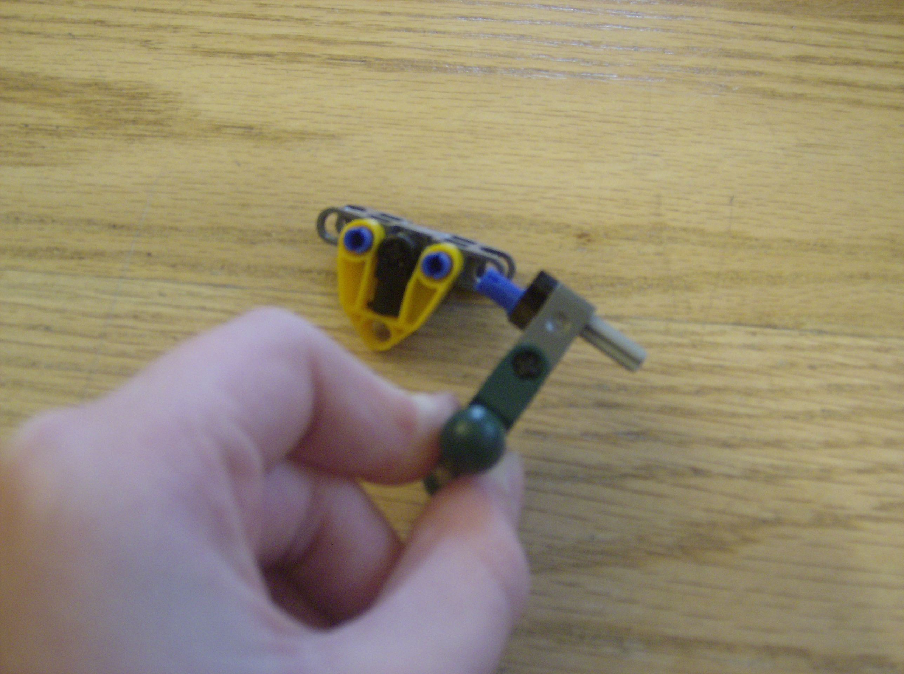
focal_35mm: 38
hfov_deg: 49.1
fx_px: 990
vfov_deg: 37.6
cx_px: 452
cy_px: 337
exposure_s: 1/9.11
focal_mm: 6.4
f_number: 2.9
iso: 200
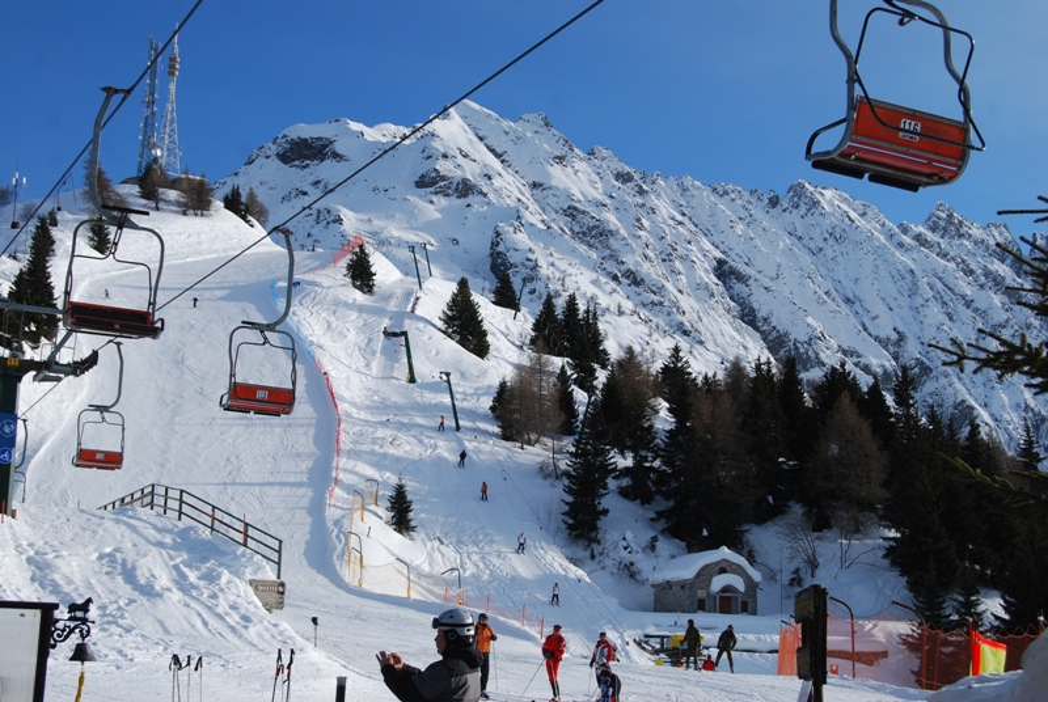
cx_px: 524
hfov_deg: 37.8
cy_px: 351
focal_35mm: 52
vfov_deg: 25.8
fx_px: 1531
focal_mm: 35
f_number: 8
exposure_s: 1/250
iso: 100
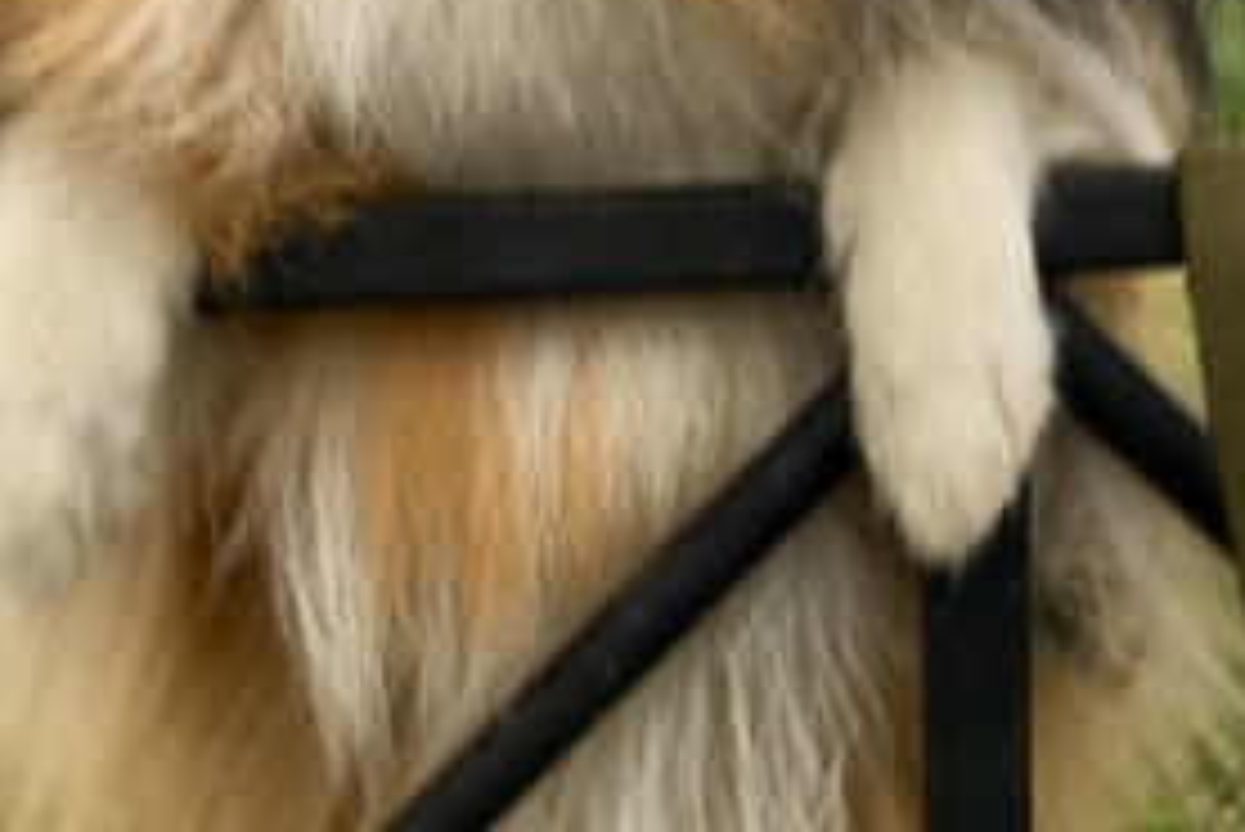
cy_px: 328
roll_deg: +1.5
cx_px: 769
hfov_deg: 23.3
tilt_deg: -10.0
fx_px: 3010
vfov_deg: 15.7
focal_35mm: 87
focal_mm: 4.15
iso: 25
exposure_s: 1/50
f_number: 2.2
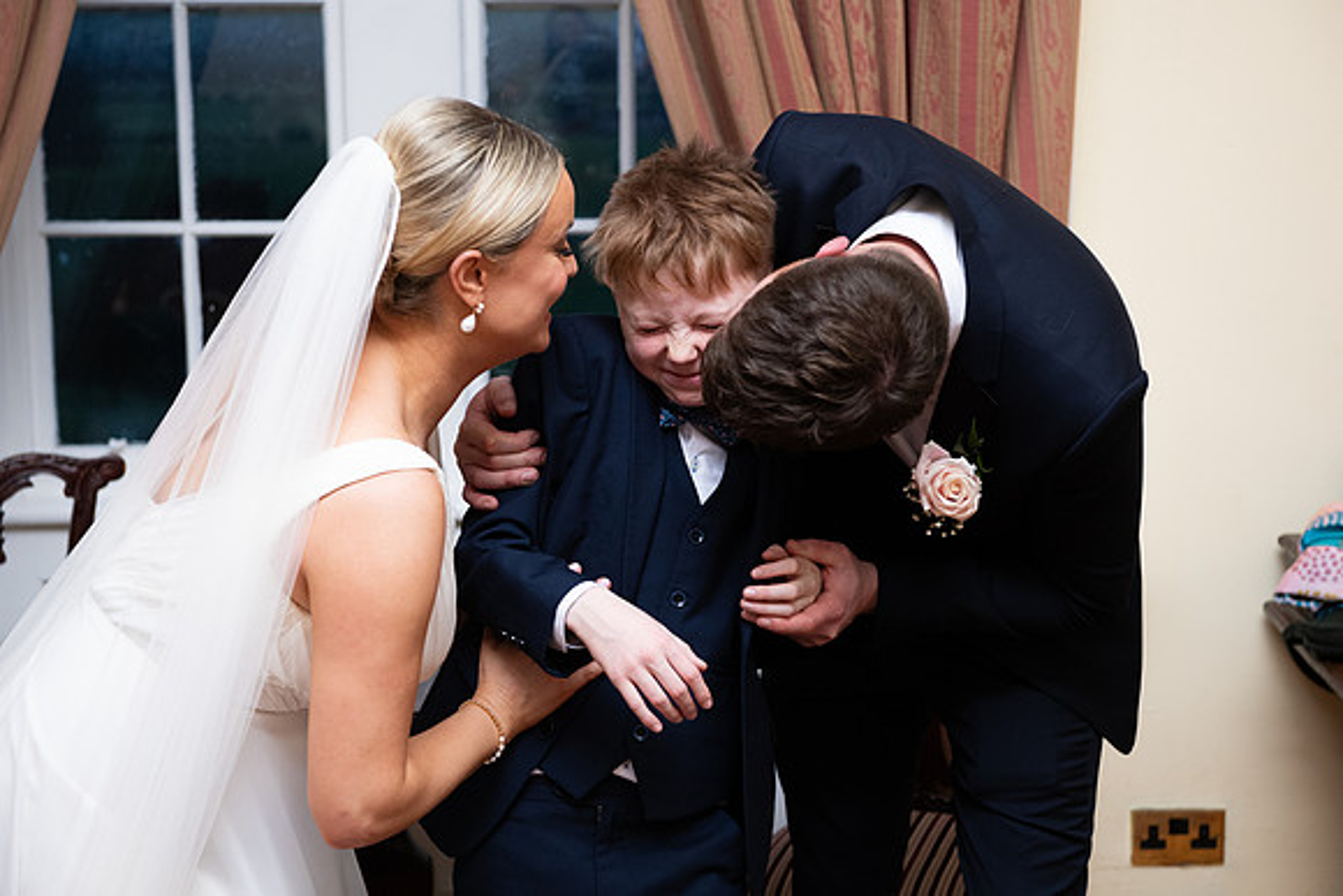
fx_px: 2612
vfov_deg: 19.5
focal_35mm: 70
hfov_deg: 28.8
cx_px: 672
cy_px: 448
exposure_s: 1/125
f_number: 5
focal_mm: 70
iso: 1000
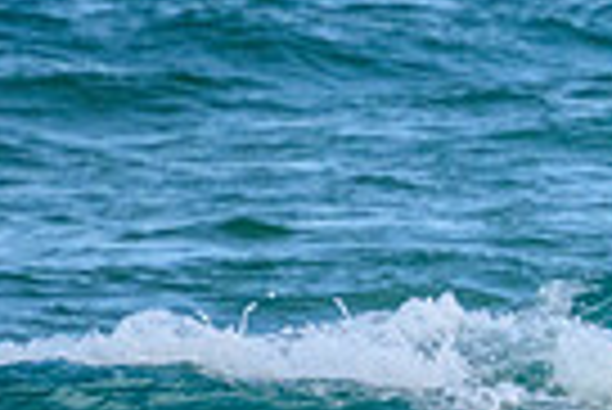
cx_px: 1264
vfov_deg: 0.4
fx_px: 57963
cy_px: 268
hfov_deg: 0.6
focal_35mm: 3406
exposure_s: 1/2000
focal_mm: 800
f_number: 11
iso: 3600
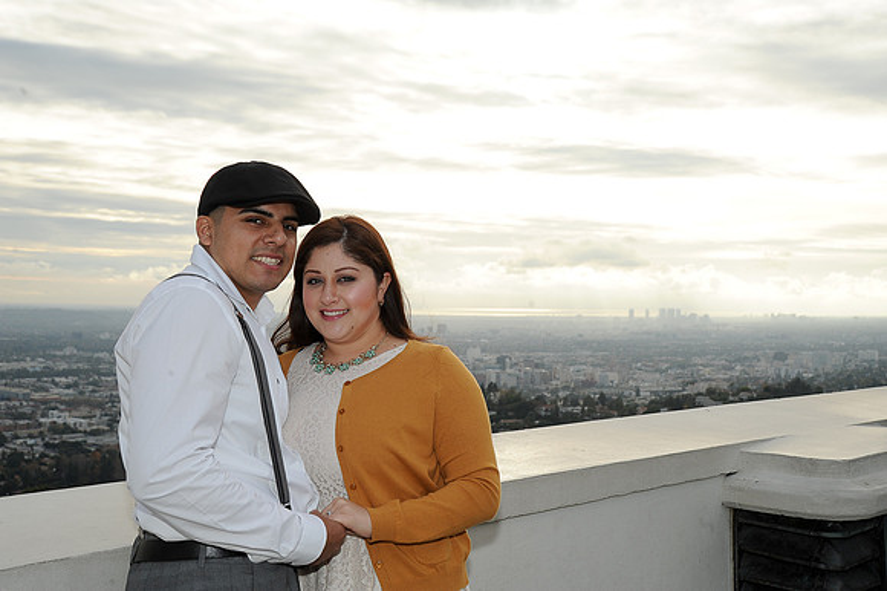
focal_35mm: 45
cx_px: 444
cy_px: 296
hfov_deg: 43.6
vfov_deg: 29.8
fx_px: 1108
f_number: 10
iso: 200
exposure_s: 1/250
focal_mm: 45
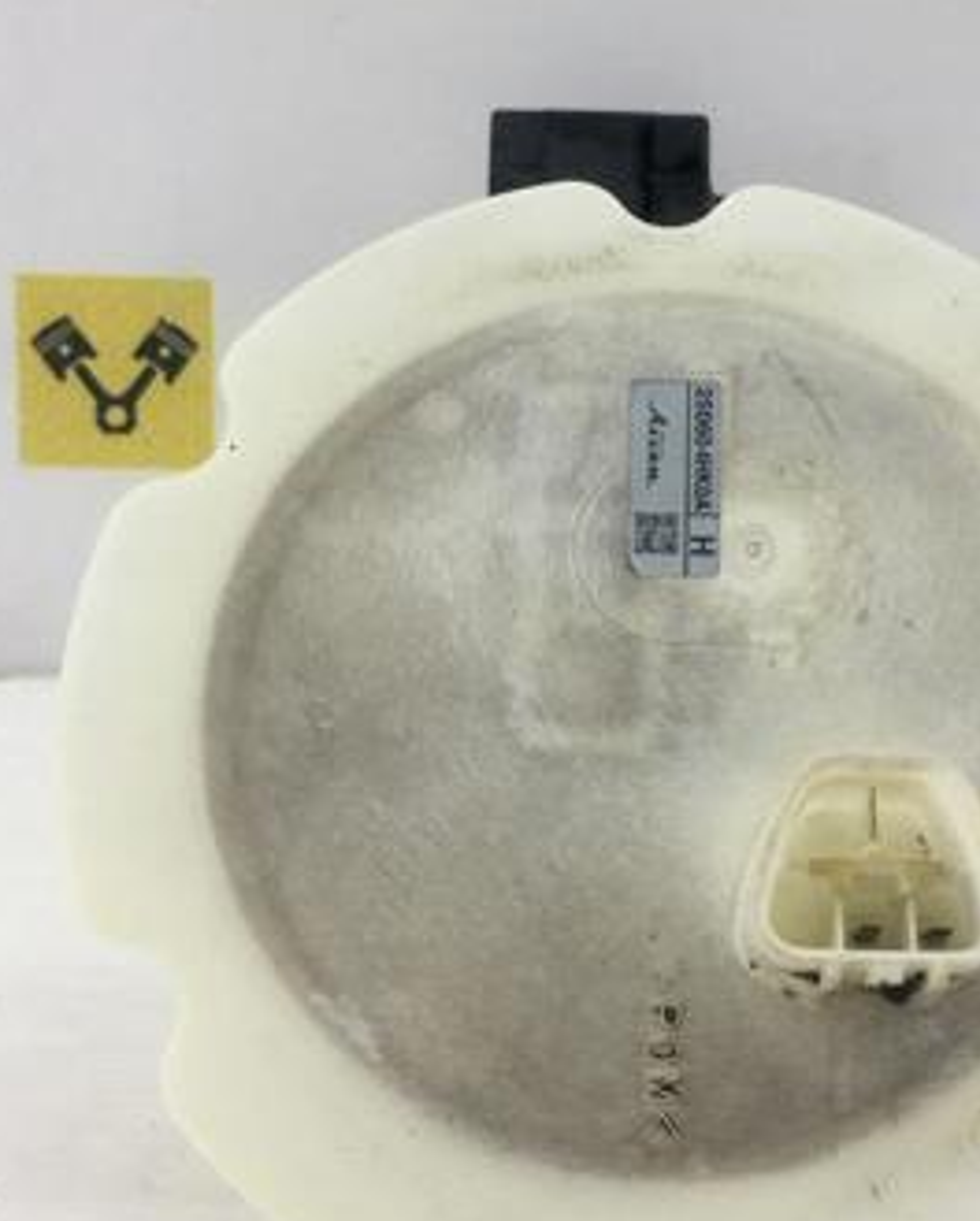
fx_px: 1990
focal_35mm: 55
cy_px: 549
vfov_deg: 34.1
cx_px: 631
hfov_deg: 27.5
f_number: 2.2
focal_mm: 4.15
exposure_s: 1/100
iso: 32
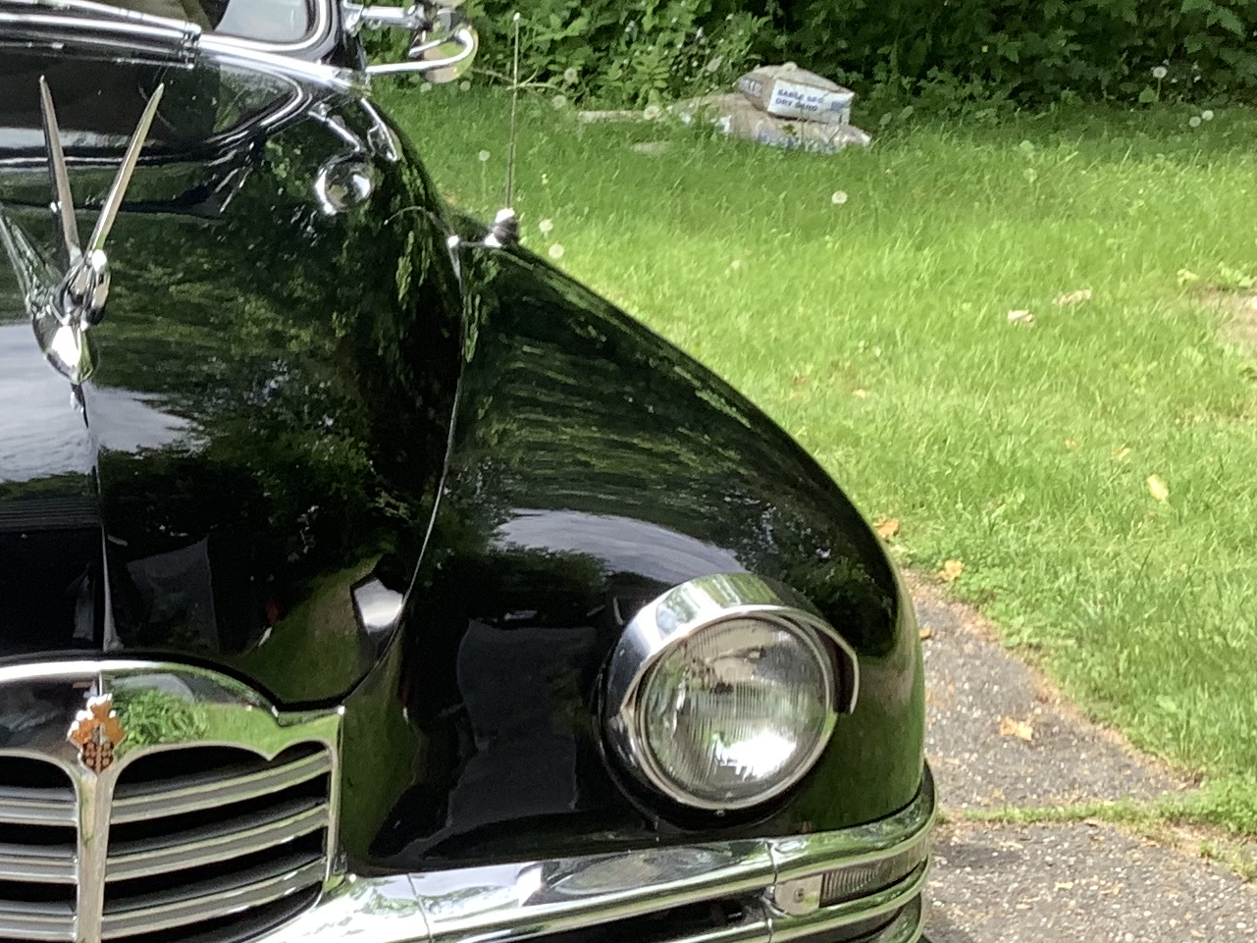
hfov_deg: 23.7
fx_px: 2869
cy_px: 411
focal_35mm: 79
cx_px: 14
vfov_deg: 18.7
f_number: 2.4
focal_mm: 3.3
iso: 25
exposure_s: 1/323
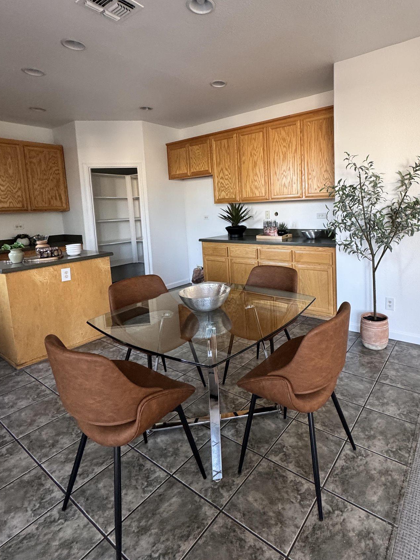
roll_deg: +3.2
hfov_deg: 67.5
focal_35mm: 19
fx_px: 307
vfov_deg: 84.1
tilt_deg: -6.4
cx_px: 265
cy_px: 237
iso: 320
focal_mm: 2.22
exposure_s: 1/60
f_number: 2.2
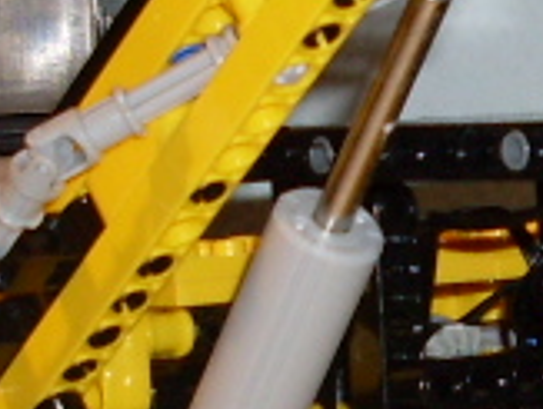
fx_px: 3742
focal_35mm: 238
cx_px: 899
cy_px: 549
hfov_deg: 8.1
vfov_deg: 6.2
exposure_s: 1/45
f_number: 2.8
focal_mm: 6.3
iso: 100
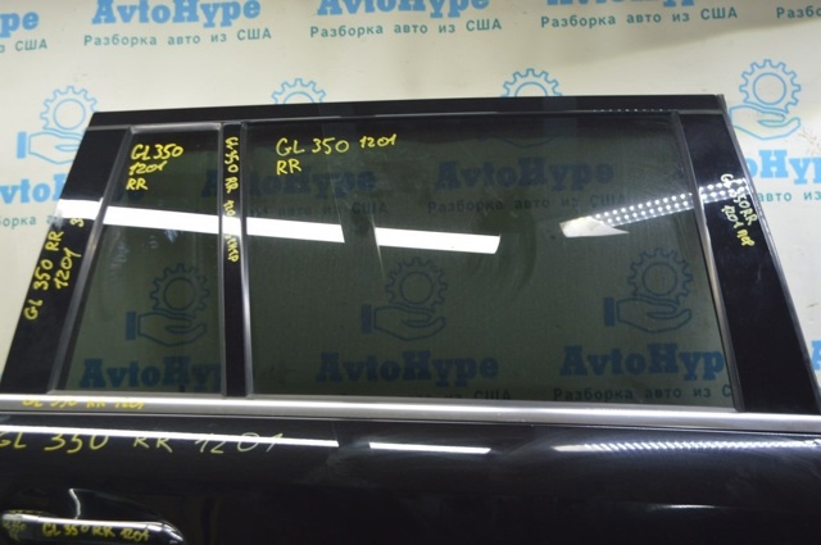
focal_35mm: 51
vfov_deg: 26.4
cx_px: 410
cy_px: 272
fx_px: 1162
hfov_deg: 38.9
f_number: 5.6
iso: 400
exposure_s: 1/25
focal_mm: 34
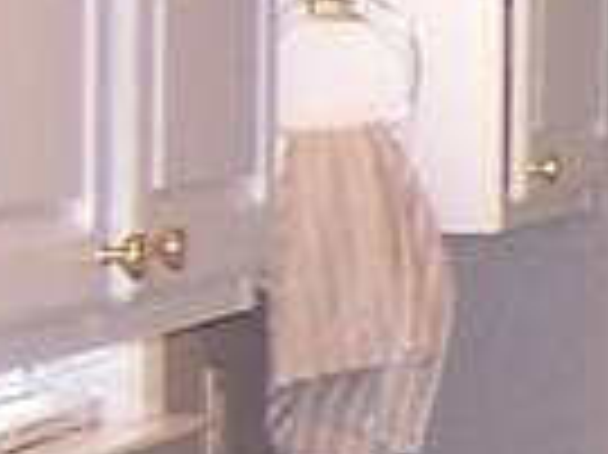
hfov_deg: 6.6
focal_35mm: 250
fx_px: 4387
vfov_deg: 5.9
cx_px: 2243
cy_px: 157
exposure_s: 1/60
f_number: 2.8
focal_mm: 5.5
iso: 140
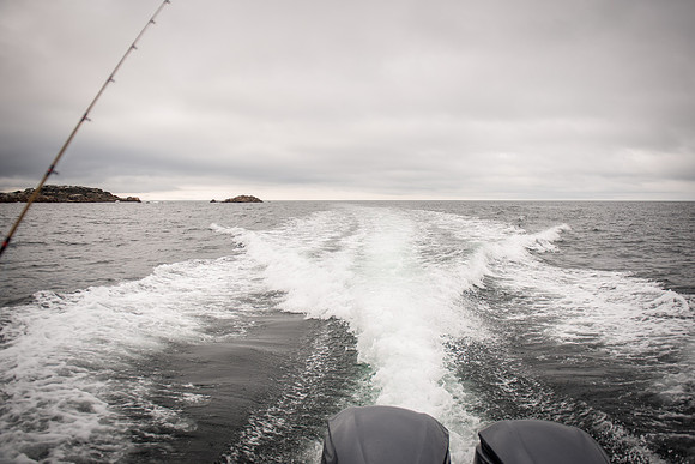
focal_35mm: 27
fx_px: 519
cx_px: 360
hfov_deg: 67.6
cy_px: 233
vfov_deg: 48.2
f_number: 2.8
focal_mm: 24
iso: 100
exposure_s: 1/800
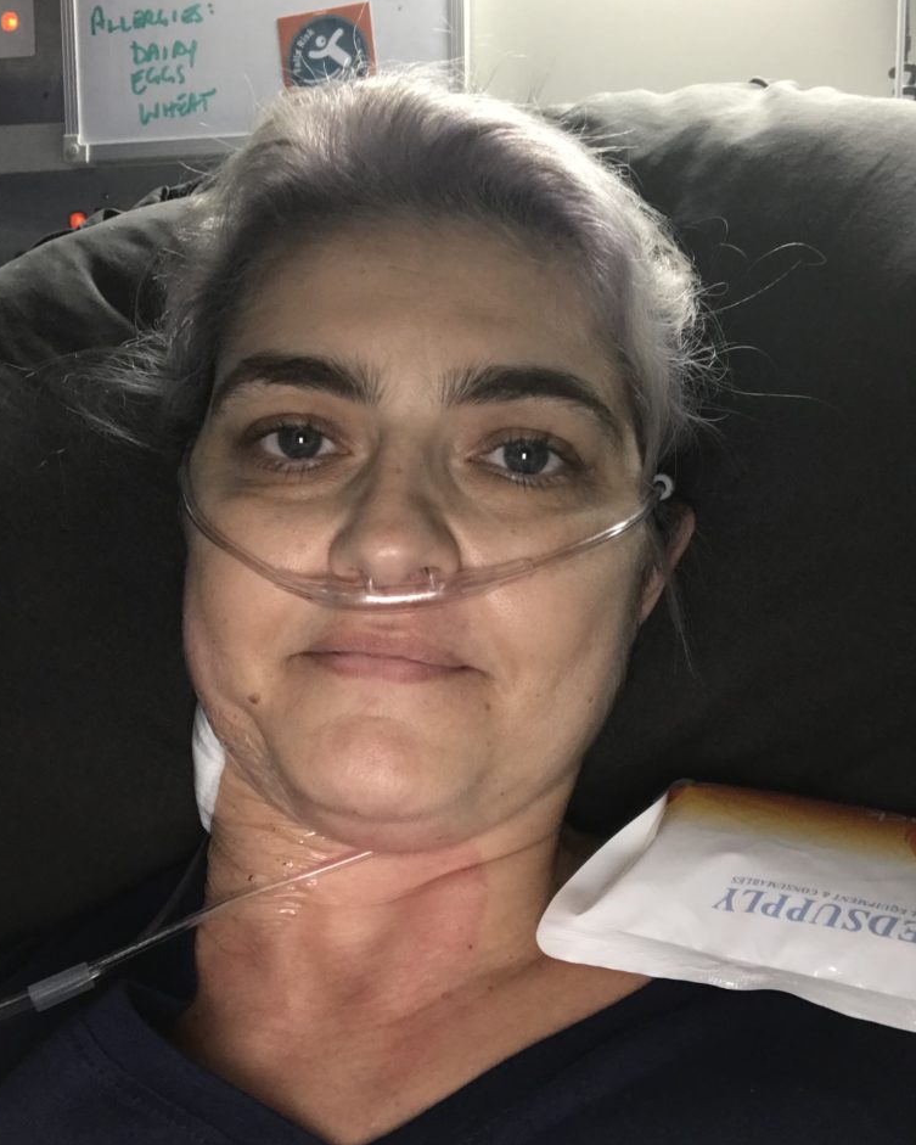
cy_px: 562
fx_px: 1152
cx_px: 449
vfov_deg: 52.8
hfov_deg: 43.4
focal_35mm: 34
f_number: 2.2
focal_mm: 2.87
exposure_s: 1/20
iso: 80
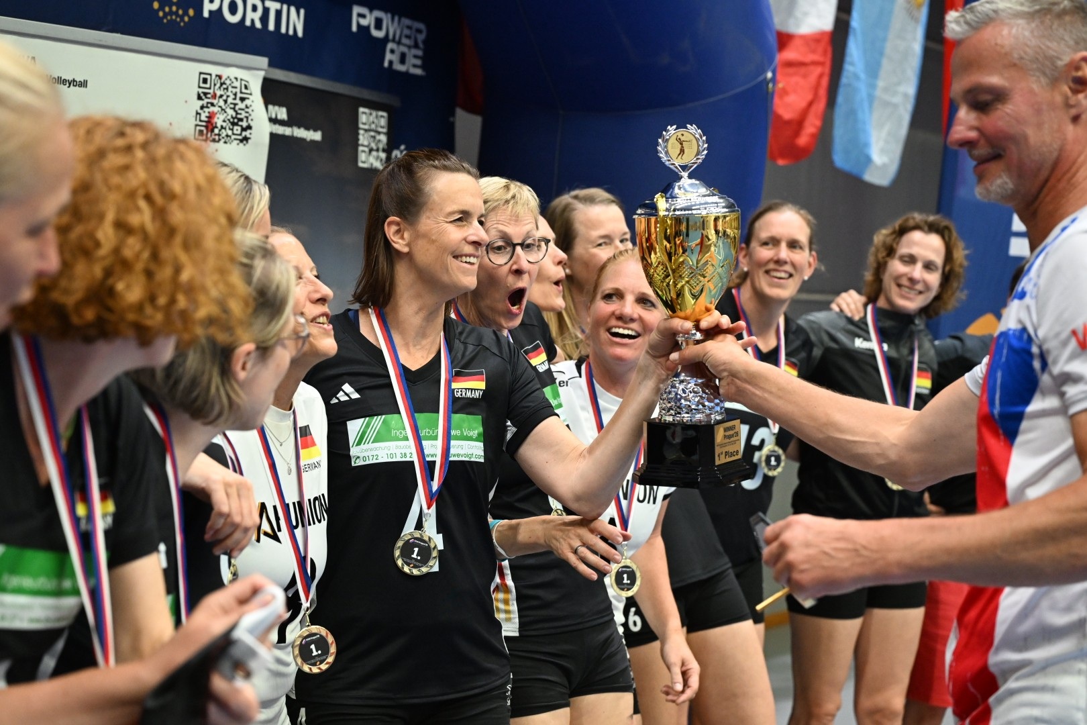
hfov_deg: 28.8
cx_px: 544
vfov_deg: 19.5
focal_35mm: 70
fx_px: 2113
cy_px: 362
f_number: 4
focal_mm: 70
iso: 4000
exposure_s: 1/500
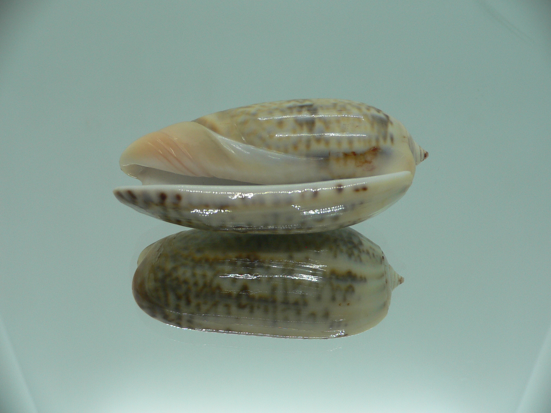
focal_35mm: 35
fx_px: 557
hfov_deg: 52.6
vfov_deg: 40.7
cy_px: 206
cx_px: 276
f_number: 2.8
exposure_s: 1/60
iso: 80
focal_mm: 4.6
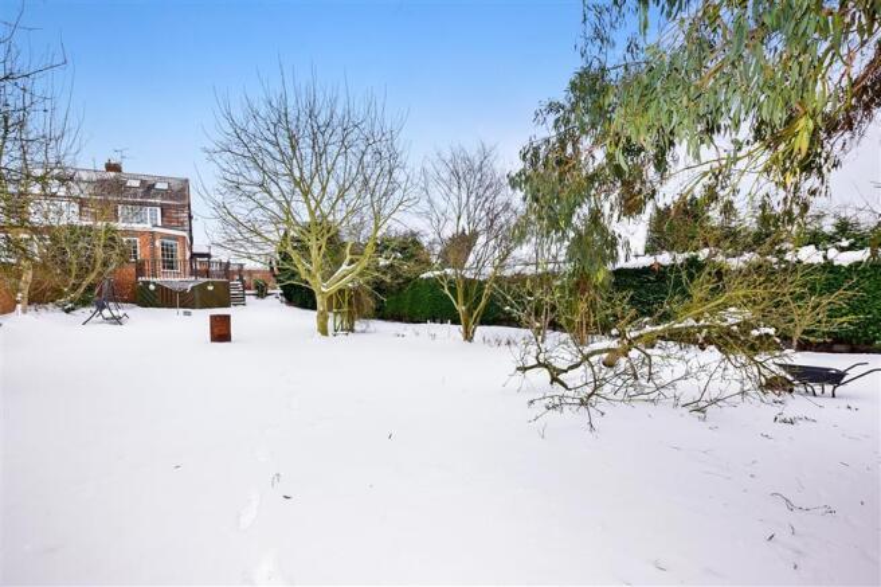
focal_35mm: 15
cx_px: 440
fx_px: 367
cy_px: 294
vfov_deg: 77.3
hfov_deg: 100.4
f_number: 8
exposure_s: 1/200
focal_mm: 10
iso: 400
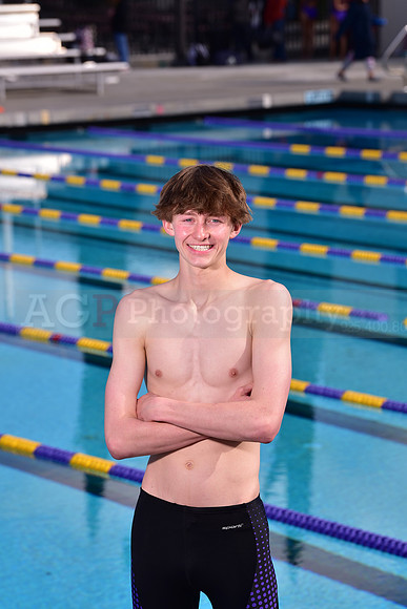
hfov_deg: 9.8
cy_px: 304
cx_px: 204
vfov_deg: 14.7
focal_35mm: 140
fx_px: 2373
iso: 80
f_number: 7.1
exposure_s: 1/250
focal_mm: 140
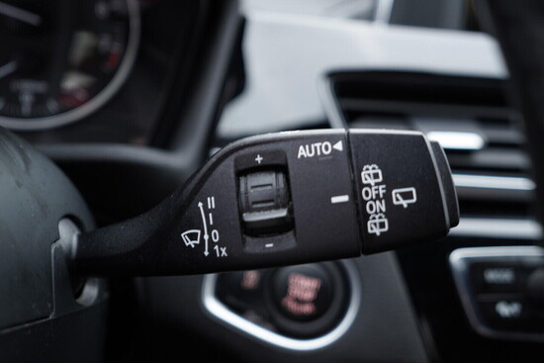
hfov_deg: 53.1
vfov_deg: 36.9
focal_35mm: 36
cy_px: 182
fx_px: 544
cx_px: 272
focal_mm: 24
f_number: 2.8
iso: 200
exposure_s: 1/40
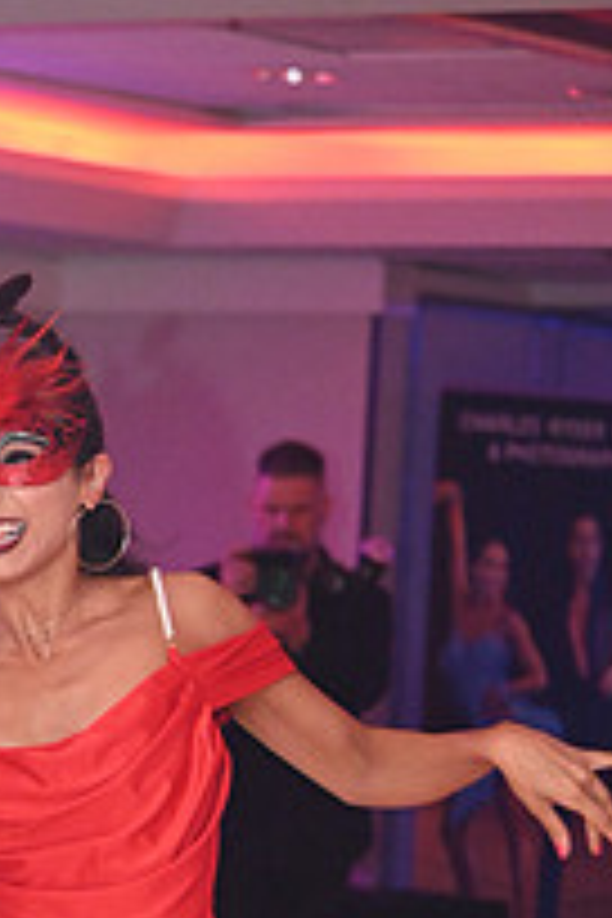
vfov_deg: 9.5
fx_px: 5431
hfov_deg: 6.4
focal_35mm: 213
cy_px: 1143
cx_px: -173
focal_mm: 75
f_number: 5
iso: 5000
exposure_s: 1/200
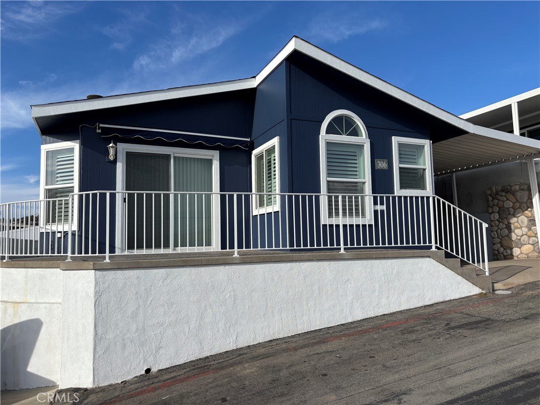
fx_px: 406
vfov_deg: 53.1
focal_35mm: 26
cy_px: 202
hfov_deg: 67.3
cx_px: 270
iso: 50
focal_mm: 5.96
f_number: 1.6
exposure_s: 1/3937
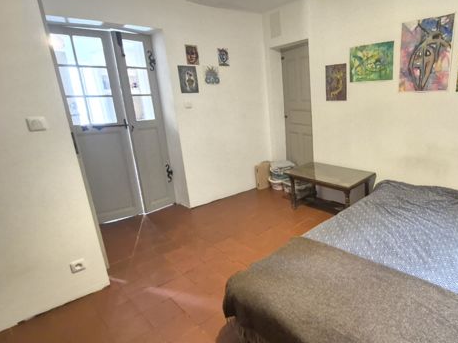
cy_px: 175
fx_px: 264
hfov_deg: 78.7
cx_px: 310
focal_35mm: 20
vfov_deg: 65.9
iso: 2500
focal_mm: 2.2
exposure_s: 1/25
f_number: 2.2
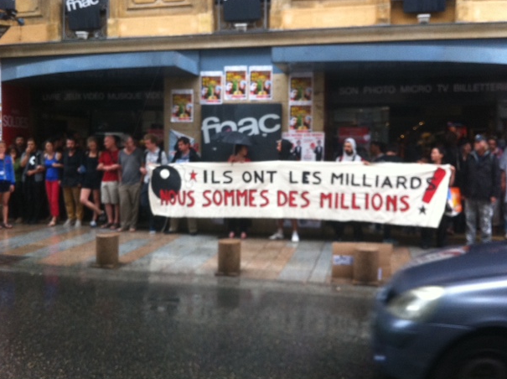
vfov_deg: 38.6
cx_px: 256
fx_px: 541
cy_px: 184
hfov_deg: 50.2
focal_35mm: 37
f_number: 2.8
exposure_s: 1/120
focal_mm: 3.85
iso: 125
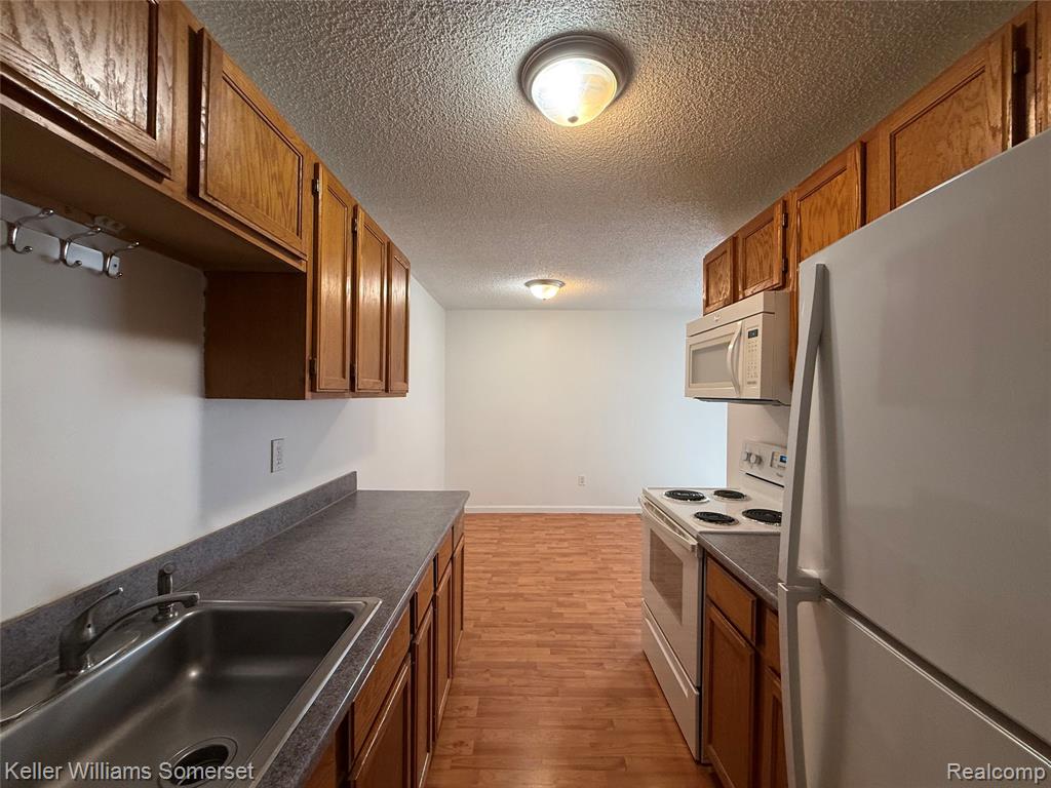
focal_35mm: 14
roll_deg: -0.6
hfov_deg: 102.1
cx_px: 526
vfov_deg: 85.7
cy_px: 394
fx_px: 425
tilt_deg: +0.7
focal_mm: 2.22
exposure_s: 1/120
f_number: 2.2
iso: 320
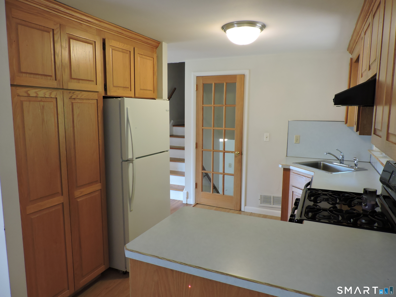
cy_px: 148
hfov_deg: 71.6
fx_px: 275
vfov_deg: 56.8
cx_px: 198
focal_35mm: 24
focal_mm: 4.3
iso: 220
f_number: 3
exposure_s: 1/30
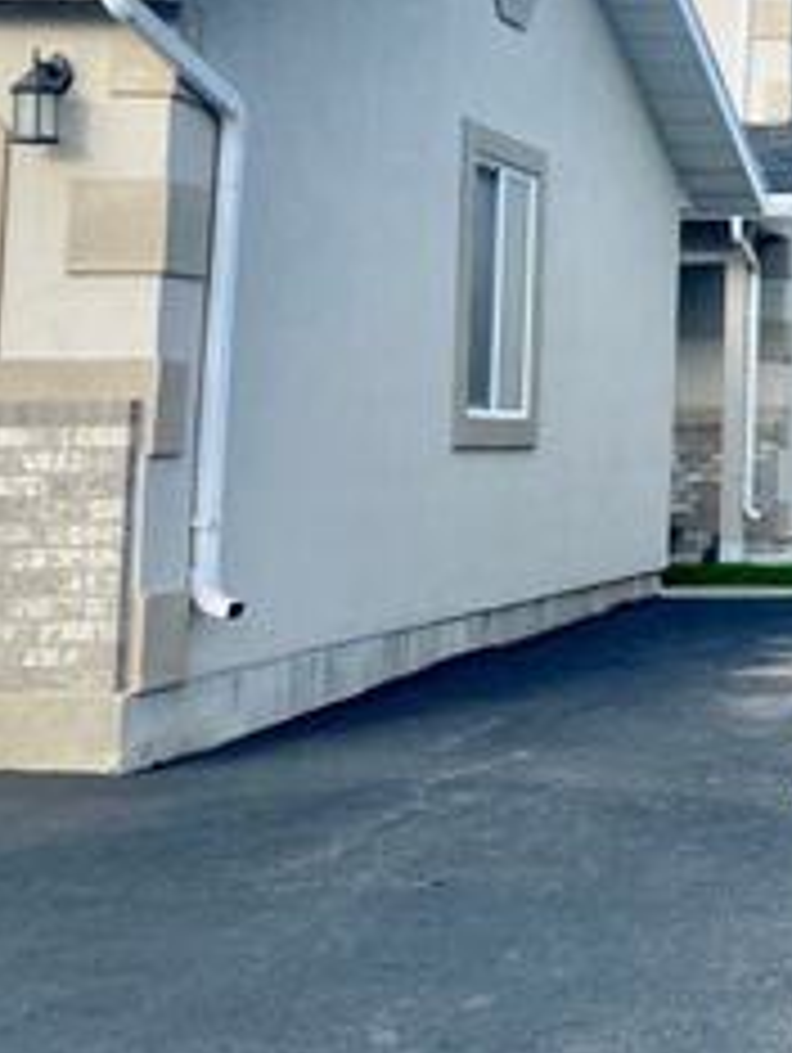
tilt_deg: +5.5
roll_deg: -1.5
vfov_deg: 26.8
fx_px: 2162
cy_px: 202
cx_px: 1354
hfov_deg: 17.5
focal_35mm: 71
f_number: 1.8
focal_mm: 4.25
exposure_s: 1/431
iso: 32
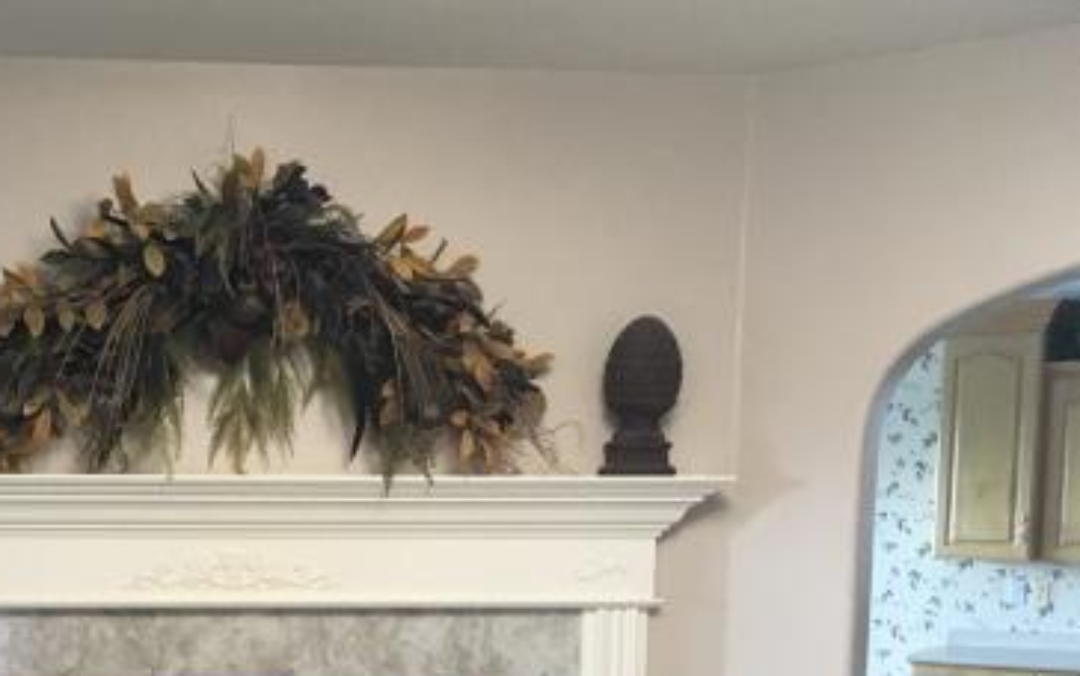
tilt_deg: -6.5
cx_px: 151
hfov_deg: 35.7
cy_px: 664
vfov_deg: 23.1
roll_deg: -0.2
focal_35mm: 54
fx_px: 1590
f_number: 2.2
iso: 200
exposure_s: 1/30
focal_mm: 4.15
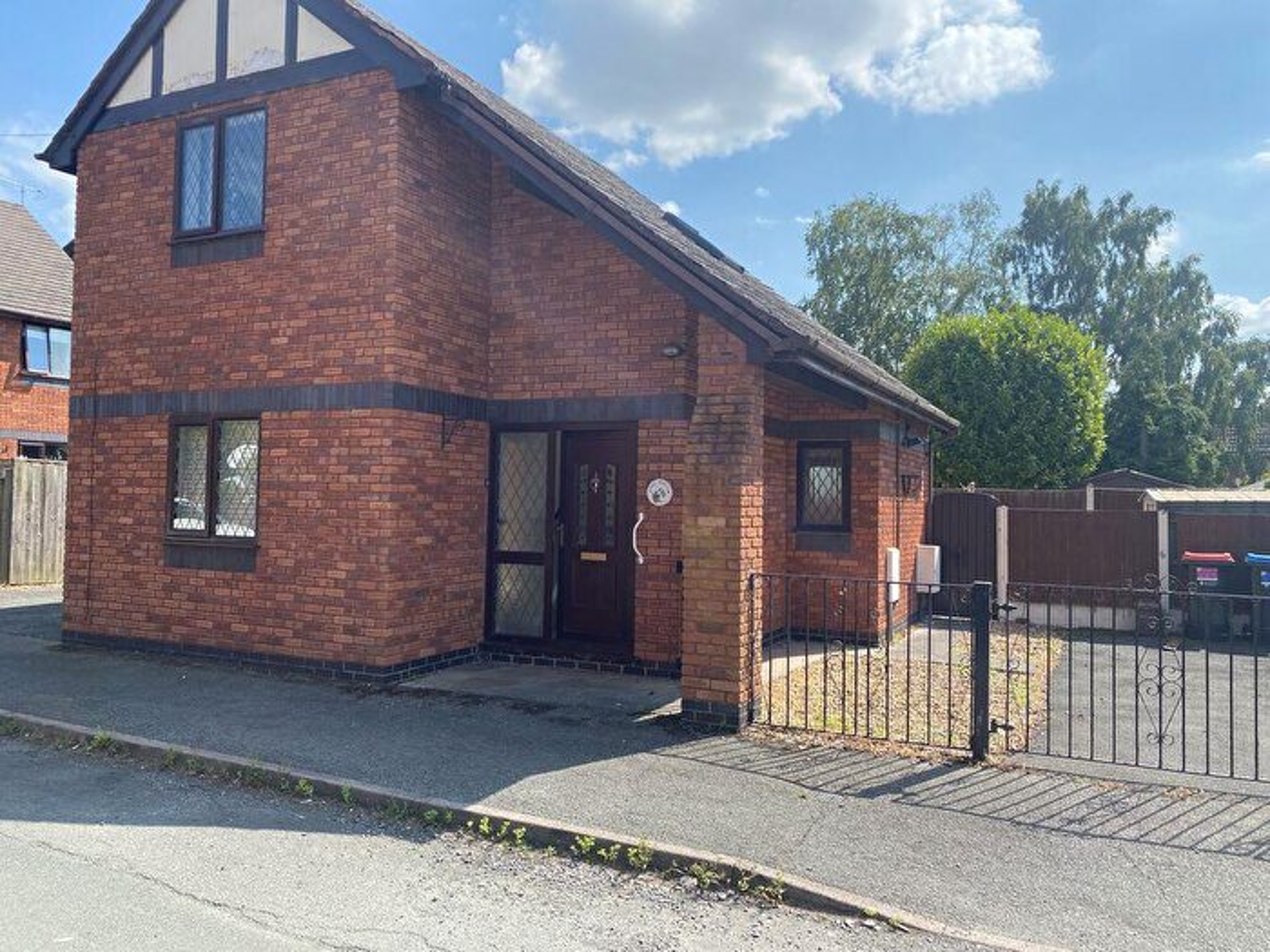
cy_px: 476
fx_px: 954
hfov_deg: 67.3
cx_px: 635
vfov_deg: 53.1
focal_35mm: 26
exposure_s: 1/1727
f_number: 1.8
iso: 32
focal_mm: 4.25
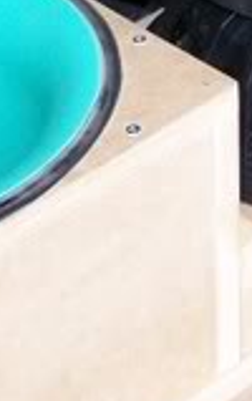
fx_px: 1772
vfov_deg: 12.8
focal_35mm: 162
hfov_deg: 8.1
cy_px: 67
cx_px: 222
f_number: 2.8
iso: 160
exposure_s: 1/60
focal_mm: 6.3
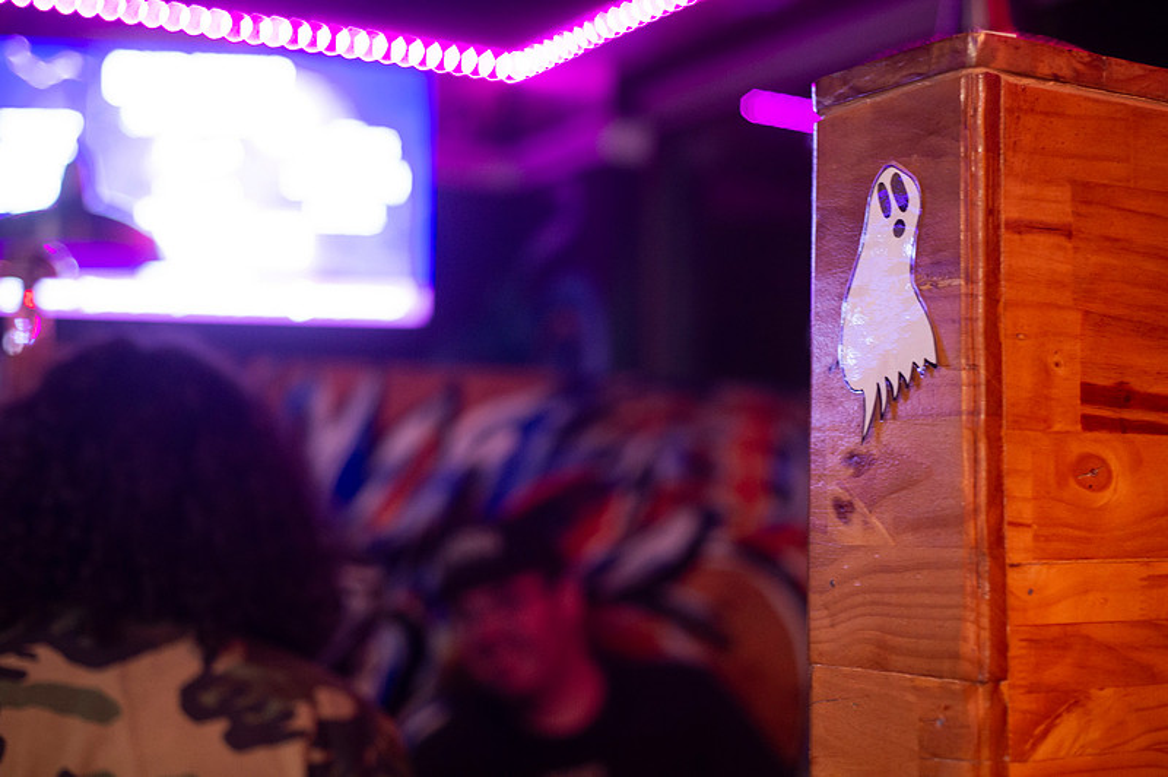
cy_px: 388
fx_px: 1621
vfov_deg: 26.9
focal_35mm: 50
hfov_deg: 39.6
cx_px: 584
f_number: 2.8
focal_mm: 50
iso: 3200
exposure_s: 1/80
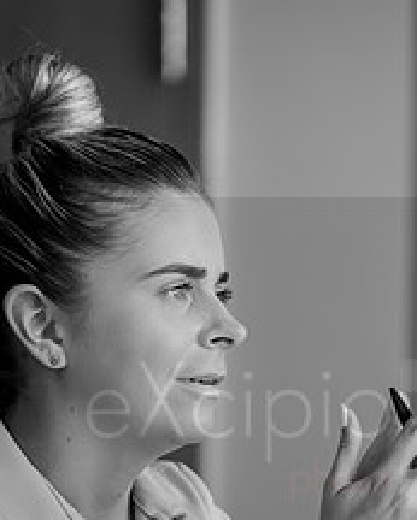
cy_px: 452
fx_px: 6768
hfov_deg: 3.5
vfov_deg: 4.4
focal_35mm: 439
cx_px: 557
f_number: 2.8
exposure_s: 1/125
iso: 100
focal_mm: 164
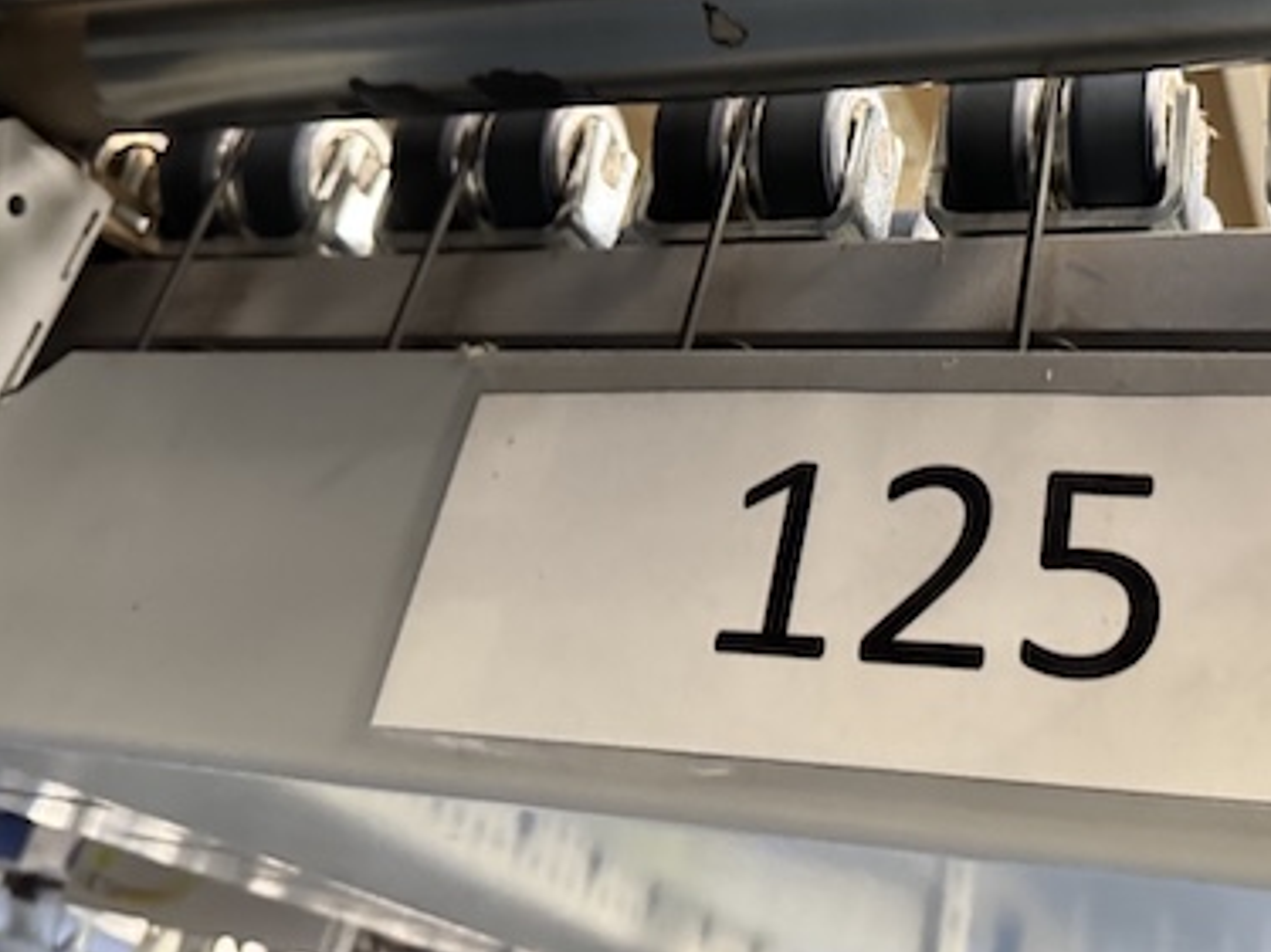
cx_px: 864
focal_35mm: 41
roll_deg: -11.2
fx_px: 1505
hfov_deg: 45.0
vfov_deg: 33.9
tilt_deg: +34.7
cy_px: 173
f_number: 1.78
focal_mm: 6.76
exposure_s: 1/33
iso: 640
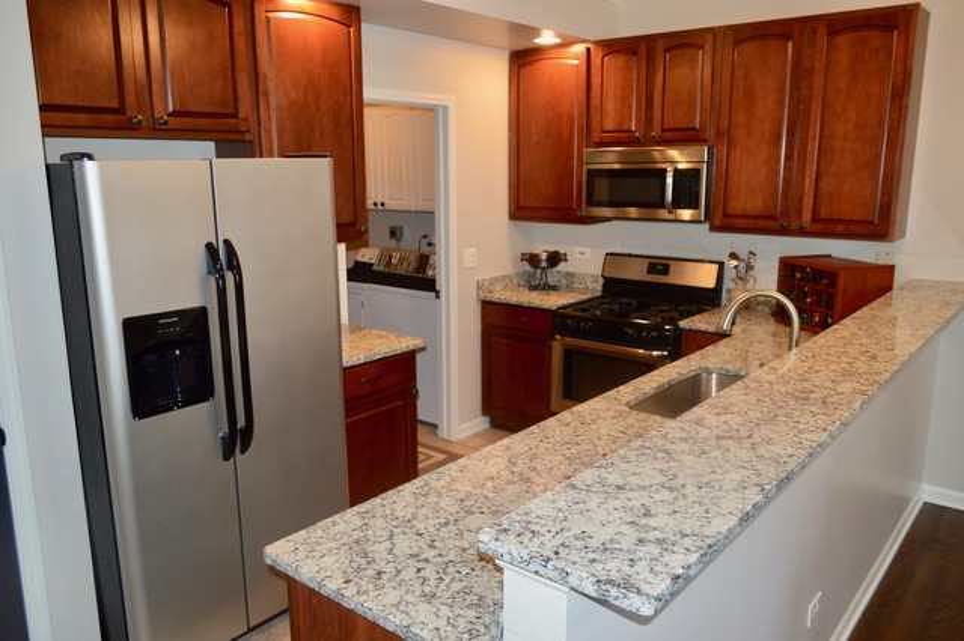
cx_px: 482
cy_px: 320
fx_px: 723
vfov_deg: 47.9
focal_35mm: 27
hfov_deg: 67.4
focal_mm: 18
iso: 800
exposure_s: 1/60
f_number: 3.5
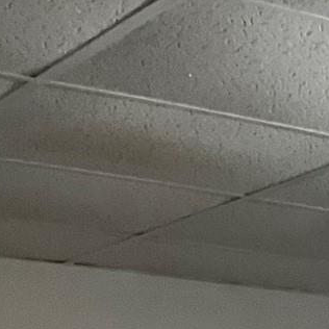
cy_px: 714
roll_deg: +1.2
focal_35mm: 149
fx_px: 1602
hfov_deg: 9.3
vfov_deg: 10.5
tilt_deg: -6.6
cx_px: 989
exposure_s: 1/40
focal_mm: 5.1
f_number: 1.6
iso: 400
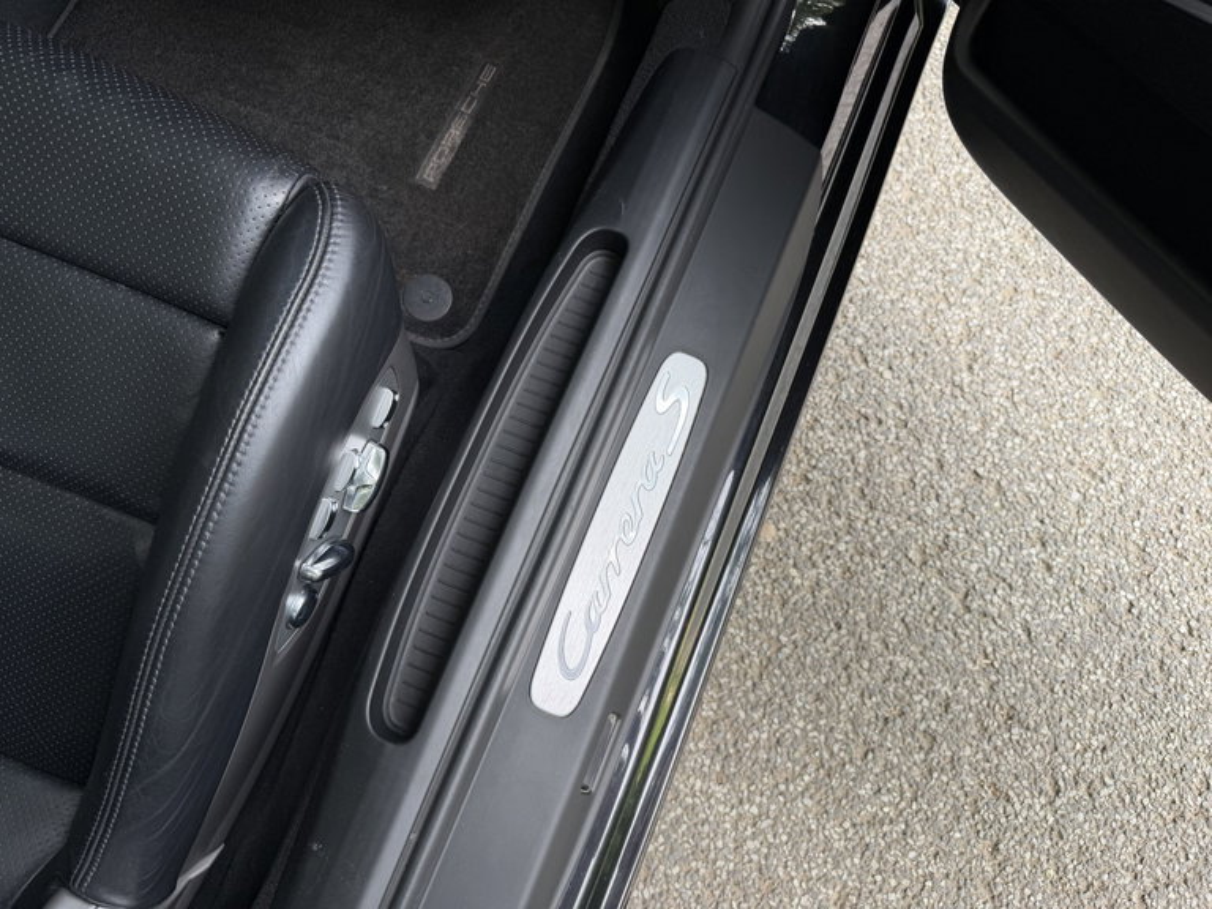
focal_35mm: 24
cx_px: 606
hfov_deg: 71.6
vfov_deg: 56.8
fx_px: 840
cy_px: 454
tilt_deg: -77.9
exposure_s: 1/205
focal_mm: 6.76
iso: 64
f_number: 1.78
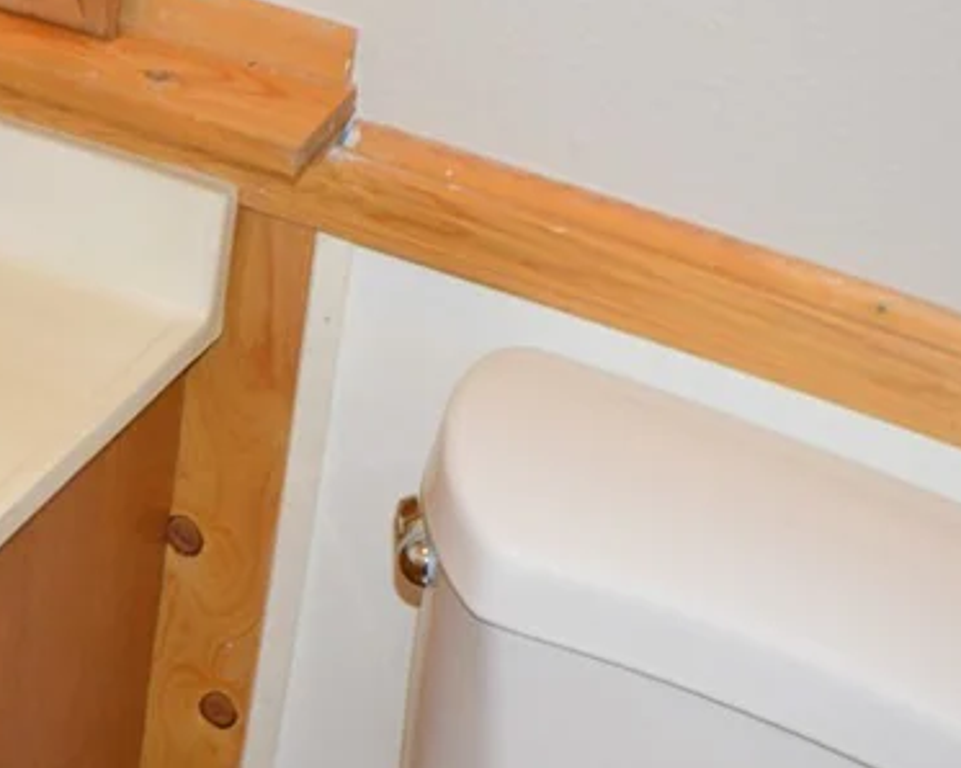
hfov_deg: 16.1
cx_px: -70
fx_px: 3298
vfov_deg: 13.2
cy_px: 546
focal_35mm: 116
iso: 1800
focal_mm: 30
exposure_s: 1/60
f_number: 4.5
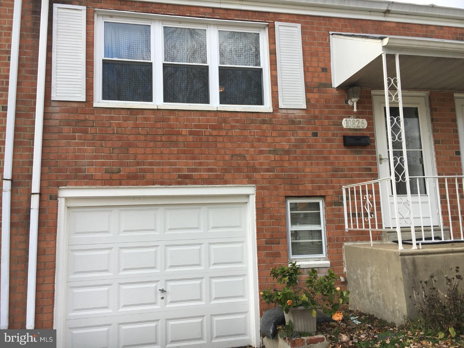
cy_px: 174
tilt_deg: +8.3
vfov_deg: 48.2
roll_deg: +1.9
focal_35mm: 29
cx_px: 232
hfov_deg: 61.7
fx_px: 389
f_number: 2.2
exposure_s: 1/306
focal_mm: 4.15
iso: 25
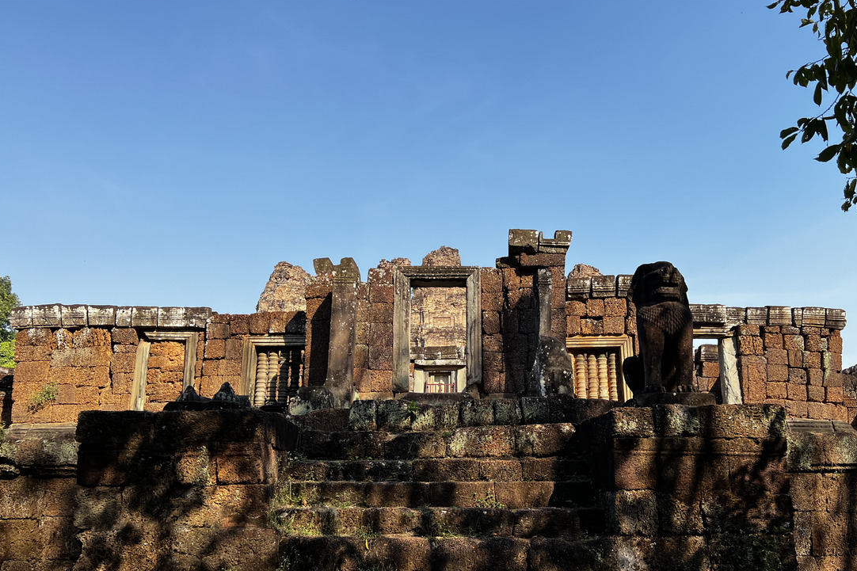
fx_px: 714
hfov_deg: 61.9
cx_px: 462
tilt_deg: +13.7
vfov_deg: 43.4
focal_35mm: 30
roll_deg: +0.4
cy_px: 345
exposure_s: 1/2299
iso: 50
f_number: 1.5
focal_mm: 5.7
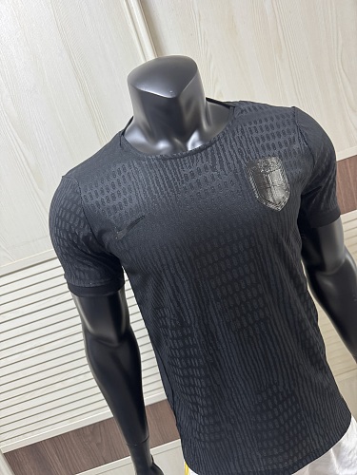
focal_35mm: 24
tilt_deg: -12.5
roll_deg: +18.1
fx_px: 330
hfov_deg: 56.8
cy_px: 238
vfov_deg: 71.6
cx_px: 178
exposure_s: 1/60
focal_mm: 6.76
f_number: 1.78
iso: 400
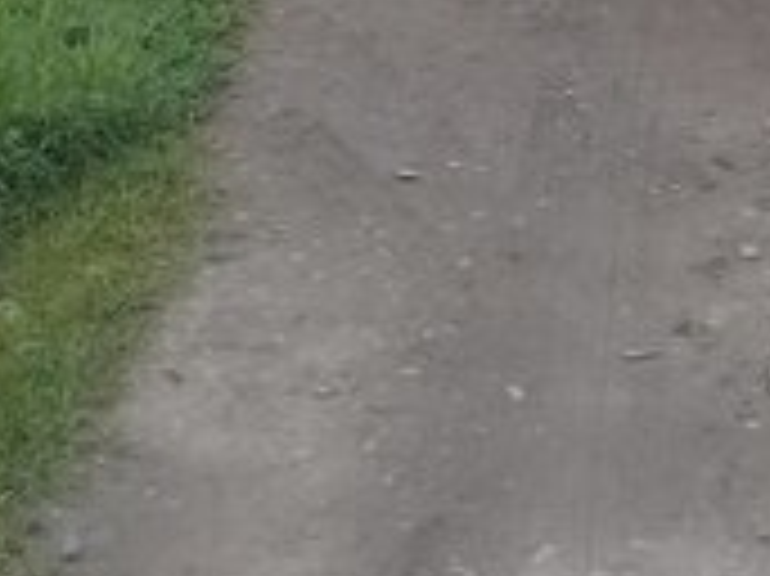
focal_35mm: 120
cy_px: -295
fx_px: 2667
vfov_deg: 11.8
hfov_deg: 15.8
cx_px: 941
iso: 50
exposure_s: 1/109
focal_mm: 3.3
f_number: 2.2
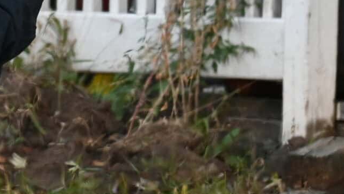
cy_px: -188
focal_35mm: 1572
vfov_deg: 0.8
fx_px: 14339
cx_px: -79
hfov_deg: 1.4
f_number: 6.3
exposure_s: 1/250
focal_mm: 250
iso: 1400
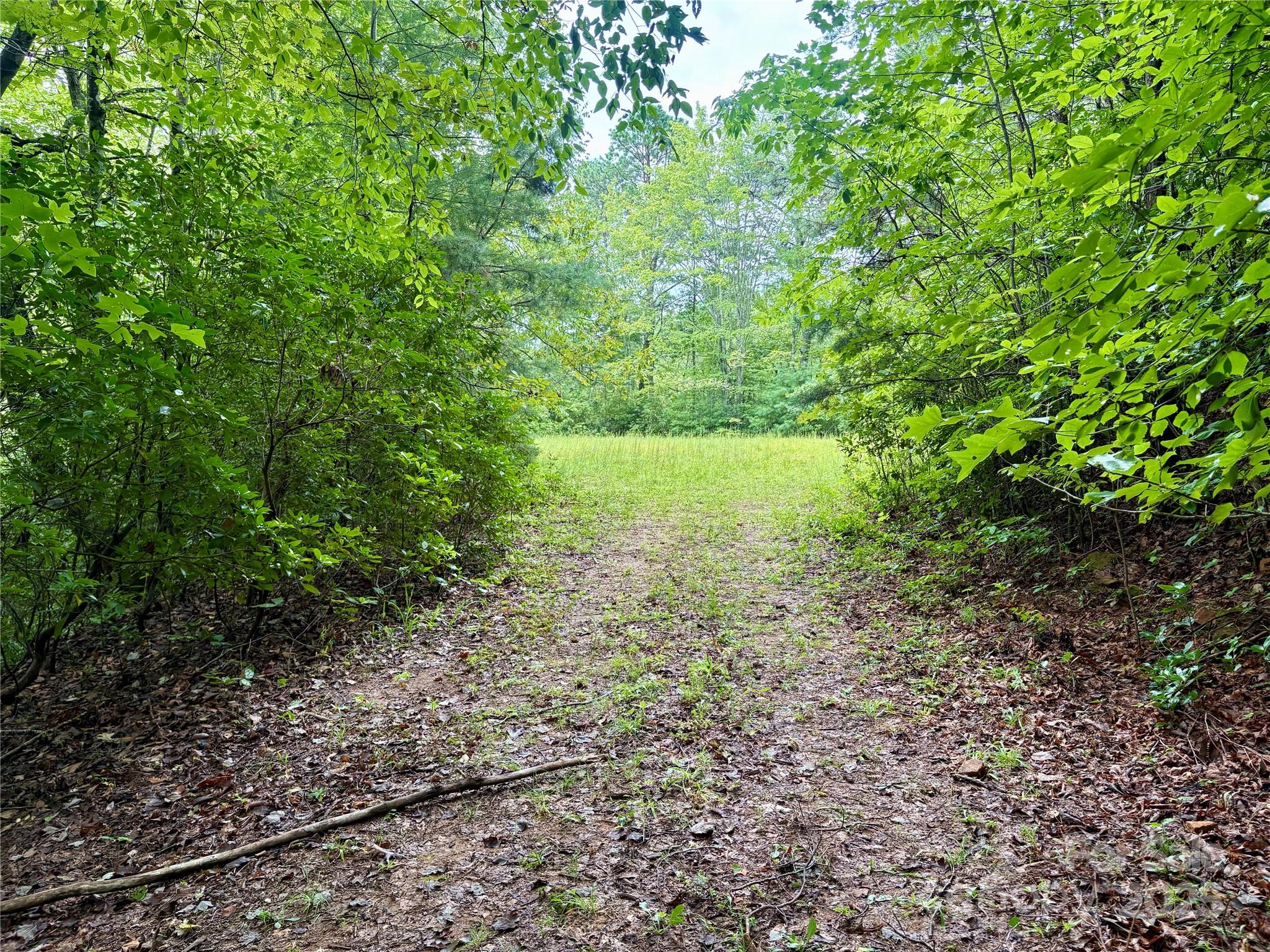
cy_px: 476
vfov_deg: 53.1
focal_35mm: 26
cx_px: 635
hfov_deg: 67.3
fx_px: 954
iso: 64
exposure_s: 1/179
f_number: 1.6
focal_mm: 5.96
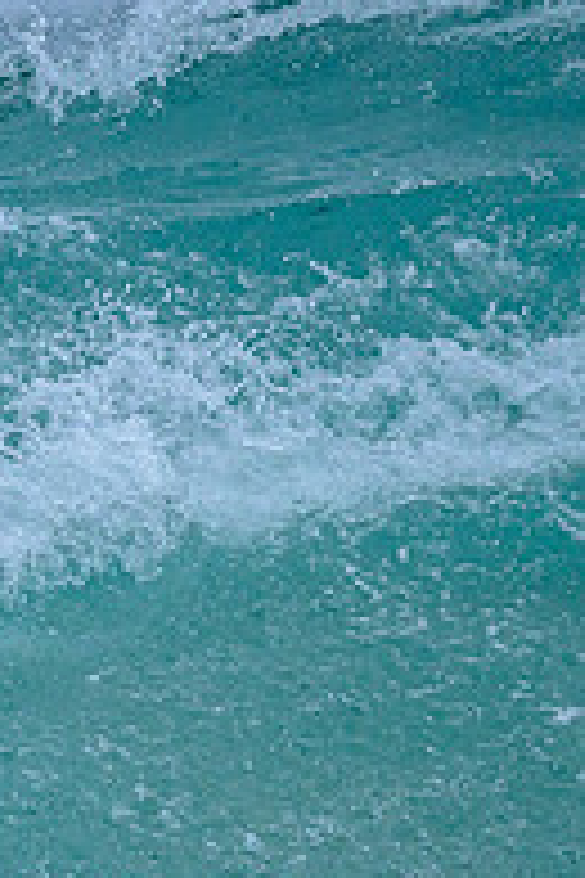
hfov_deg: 0.4
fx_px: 79578
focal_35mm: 3265
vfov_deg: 0.6
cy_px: 788
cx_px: -309
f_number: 6.3
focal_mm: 800
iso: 1000
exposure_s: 1/2000
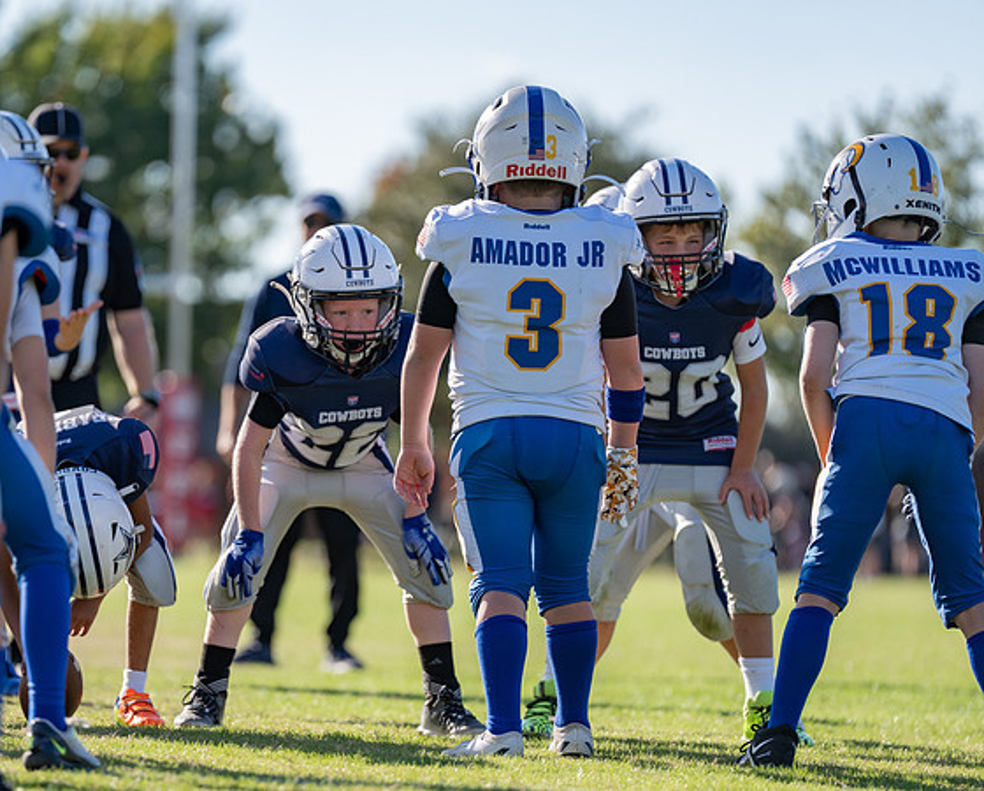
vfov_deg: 5.8
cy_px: 449
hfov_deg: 7.2
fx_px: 7802
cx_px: 311
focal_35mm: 267
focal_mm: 200
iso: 125
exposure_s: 1/1250
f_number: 2.8
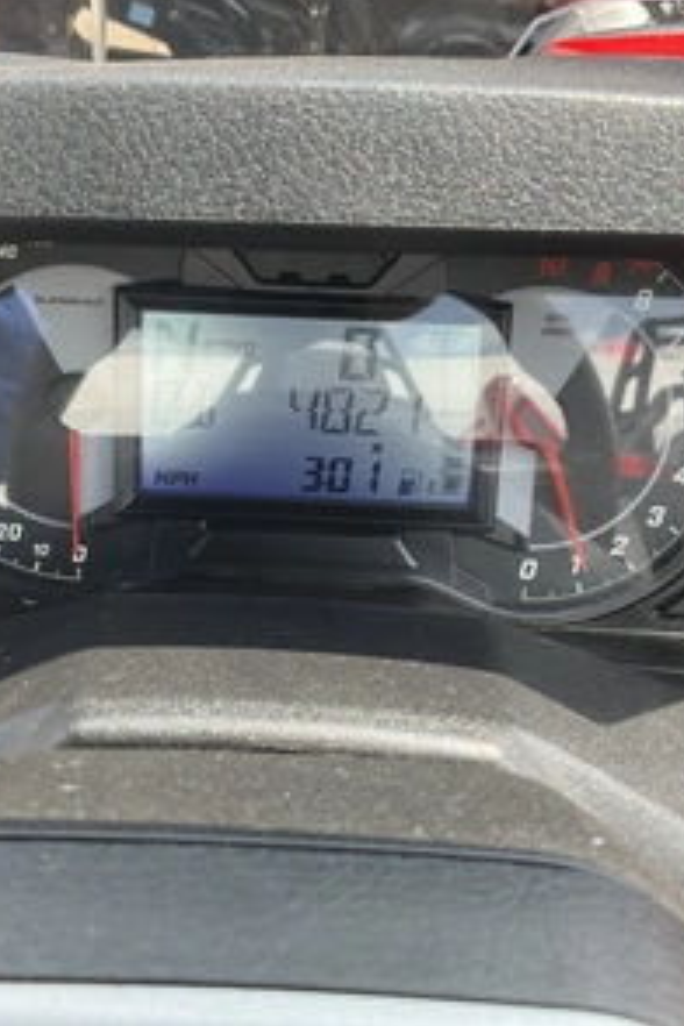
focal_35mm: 41
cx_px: 318
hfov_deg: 32.6
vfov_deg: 47.4
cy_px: 506
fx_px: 1168
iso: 20
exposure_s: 1/204
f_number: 1.8
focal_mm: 3
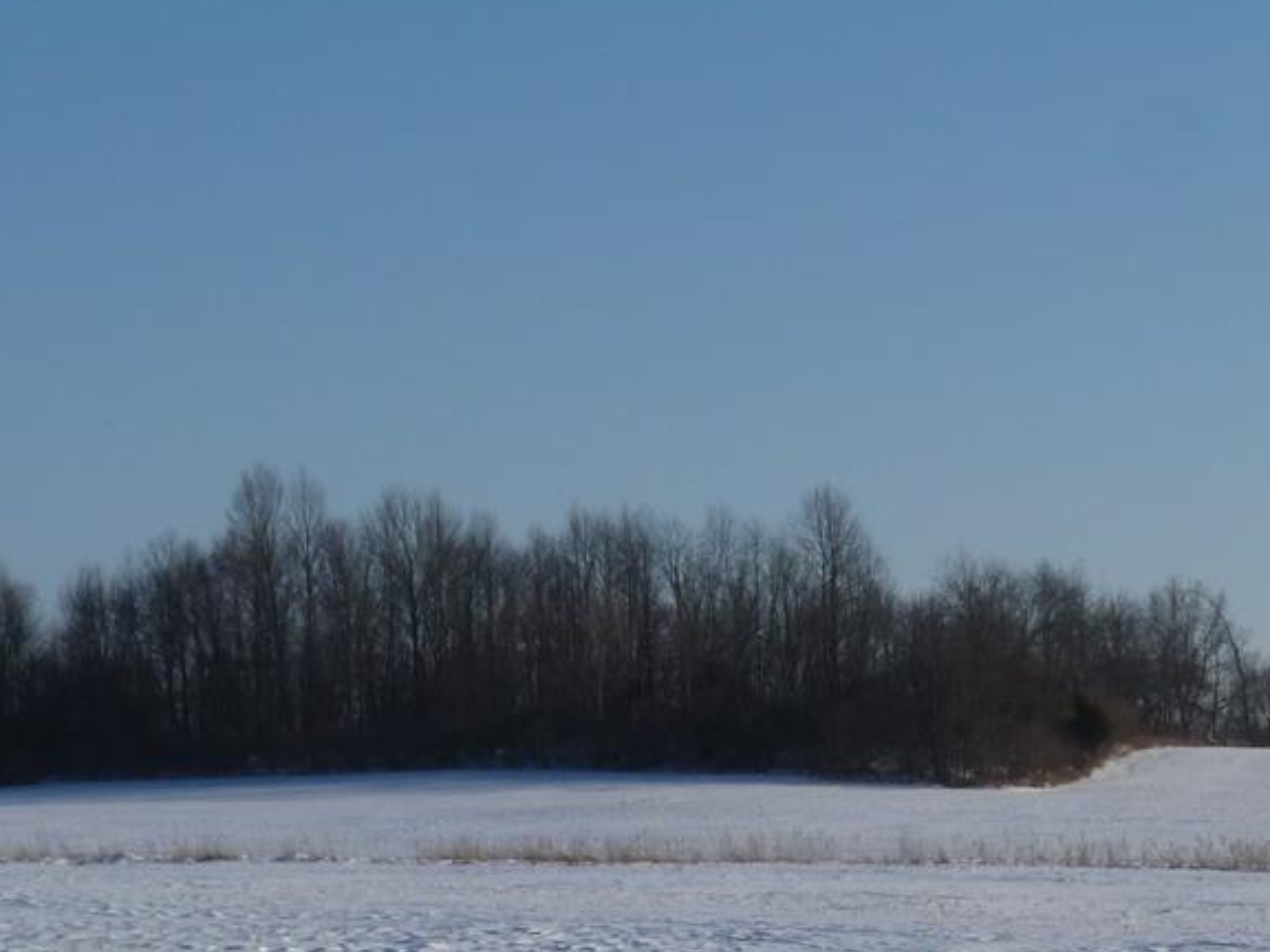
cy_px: 1128
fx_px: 4953
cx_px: 875
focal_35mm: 135
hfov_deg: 14.6
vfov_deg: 10.8
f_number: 5.6
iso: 80
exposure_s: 1/640
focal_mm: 9.7
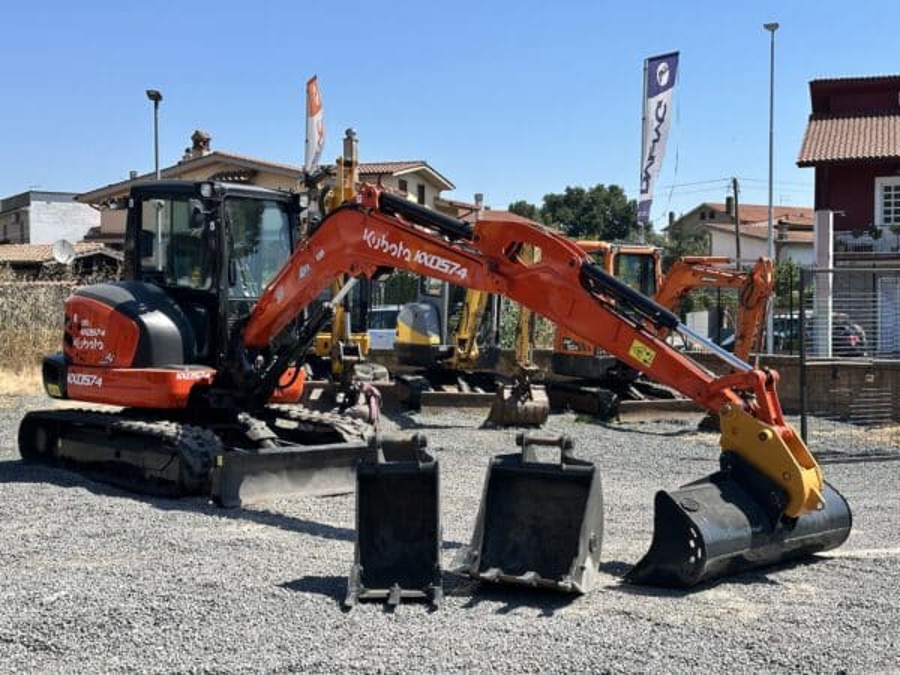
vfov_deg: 30.3
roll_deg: -0.1
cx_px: 450
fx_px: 1248
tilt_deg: -1.2
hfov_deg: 39.7
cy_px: 338
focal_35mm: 48
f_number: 1.78
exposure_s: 1/2809
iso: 64
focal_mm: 6.86
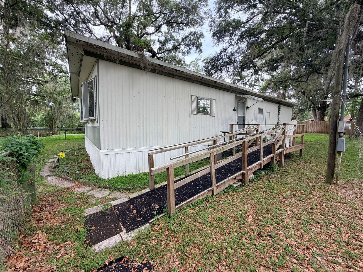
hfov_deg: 102.1
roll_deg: -0.2
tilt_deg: -4.0
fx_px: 147
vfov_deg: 85.7
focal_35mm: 14
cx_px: 182
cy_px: 136
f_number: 2.2
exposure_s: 1/221
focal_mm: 2.22
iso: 50
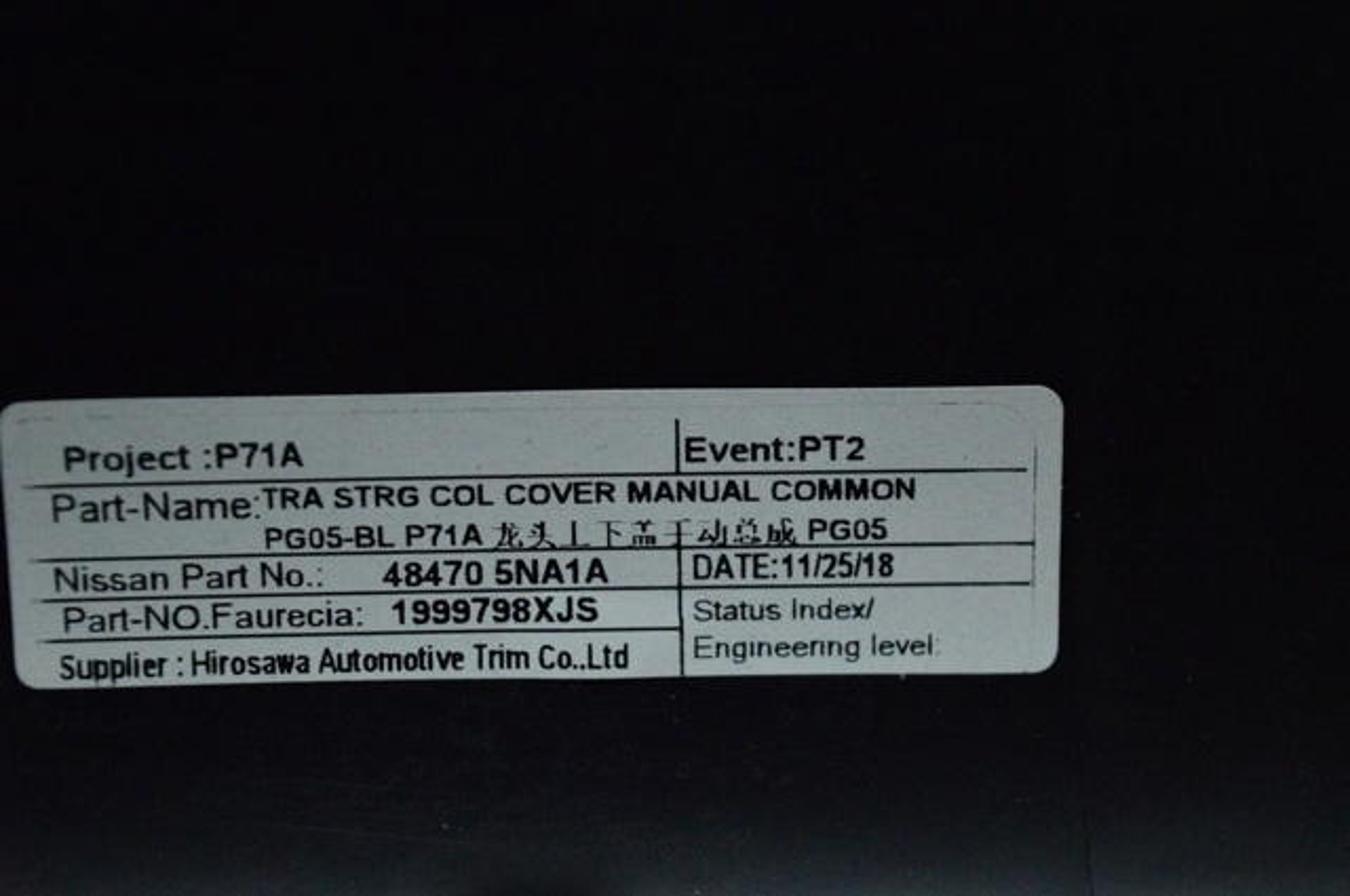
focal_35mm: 82
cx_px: 675
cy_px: 448
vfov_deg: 16.5
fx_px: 3090
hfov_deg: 24.6
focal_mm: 55
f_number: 5.6
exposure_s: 1/800
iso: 6400
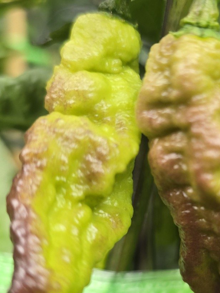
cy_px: 166
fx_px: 382
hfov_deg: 31.2
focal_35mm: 45
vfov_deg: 42.0
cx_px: 180
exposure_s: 1/120
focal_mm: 6.3
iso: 64
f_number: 1.7
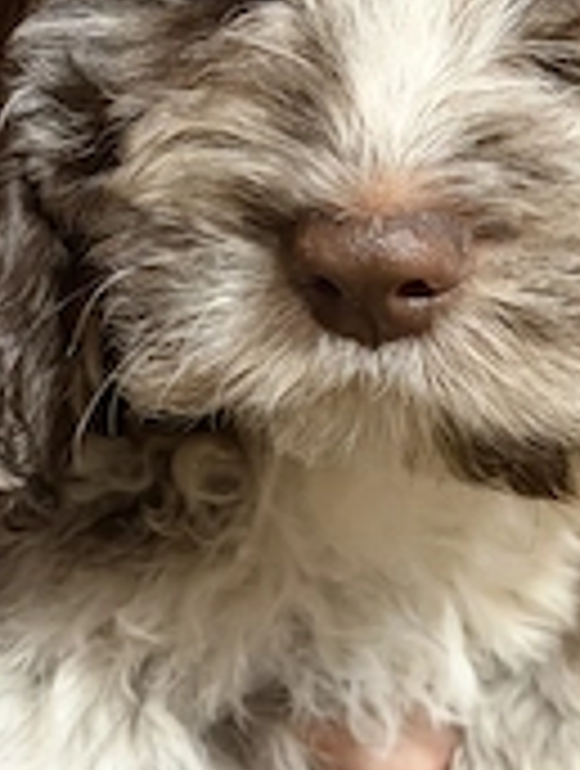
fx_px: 2493
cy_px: 347
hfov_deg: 13.2
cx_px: 486
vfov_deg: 17.5
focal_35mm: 112
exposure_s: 1/33
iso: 400
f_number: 1.78
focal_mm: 6.76
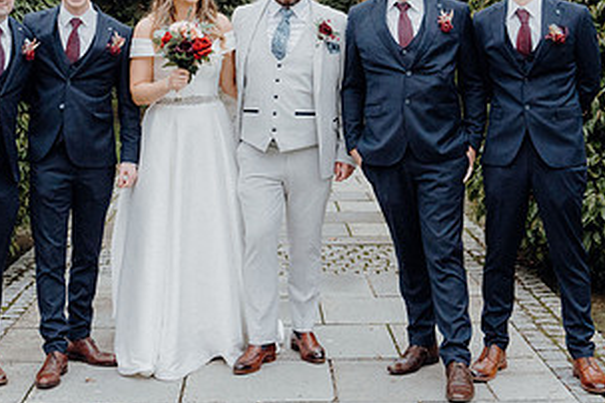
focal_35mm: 67
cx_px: 266
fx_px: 1126
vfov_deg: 19.9
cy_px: 33
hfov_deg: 30.0
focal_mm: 35
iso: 5000
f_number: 5
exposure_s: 1/200
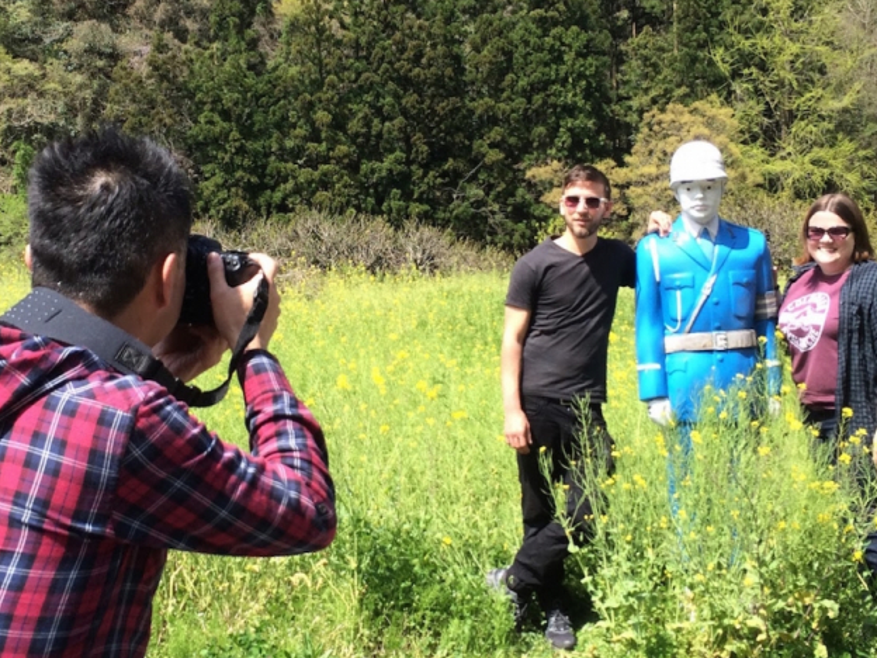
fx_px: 1267
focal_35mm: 50
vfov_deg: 29.1
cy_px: 316
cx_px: 381
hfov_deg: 38.1
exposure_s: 1/855
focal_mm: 4.15
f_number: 2.2
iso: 32
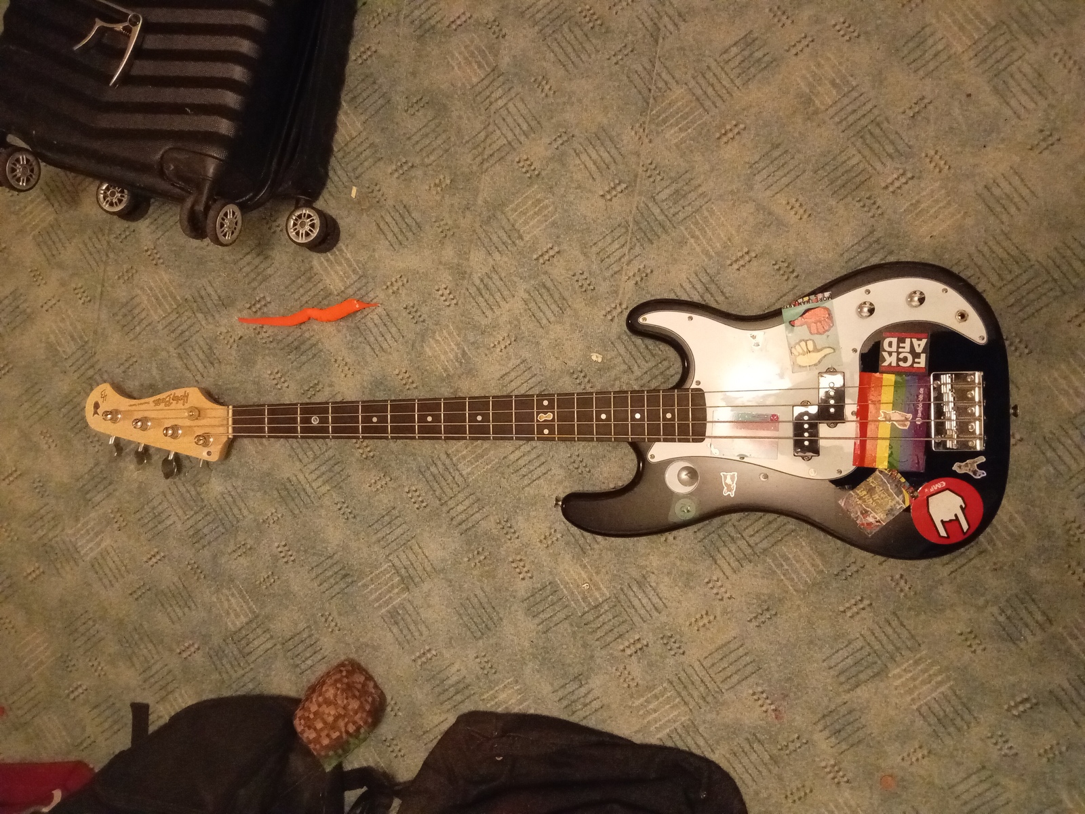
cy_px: 407
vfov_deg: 51.4
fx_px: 846
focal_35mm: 27
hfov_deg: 65.3
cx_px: 542
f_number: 1.8
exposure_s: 1/12.5
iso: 6550
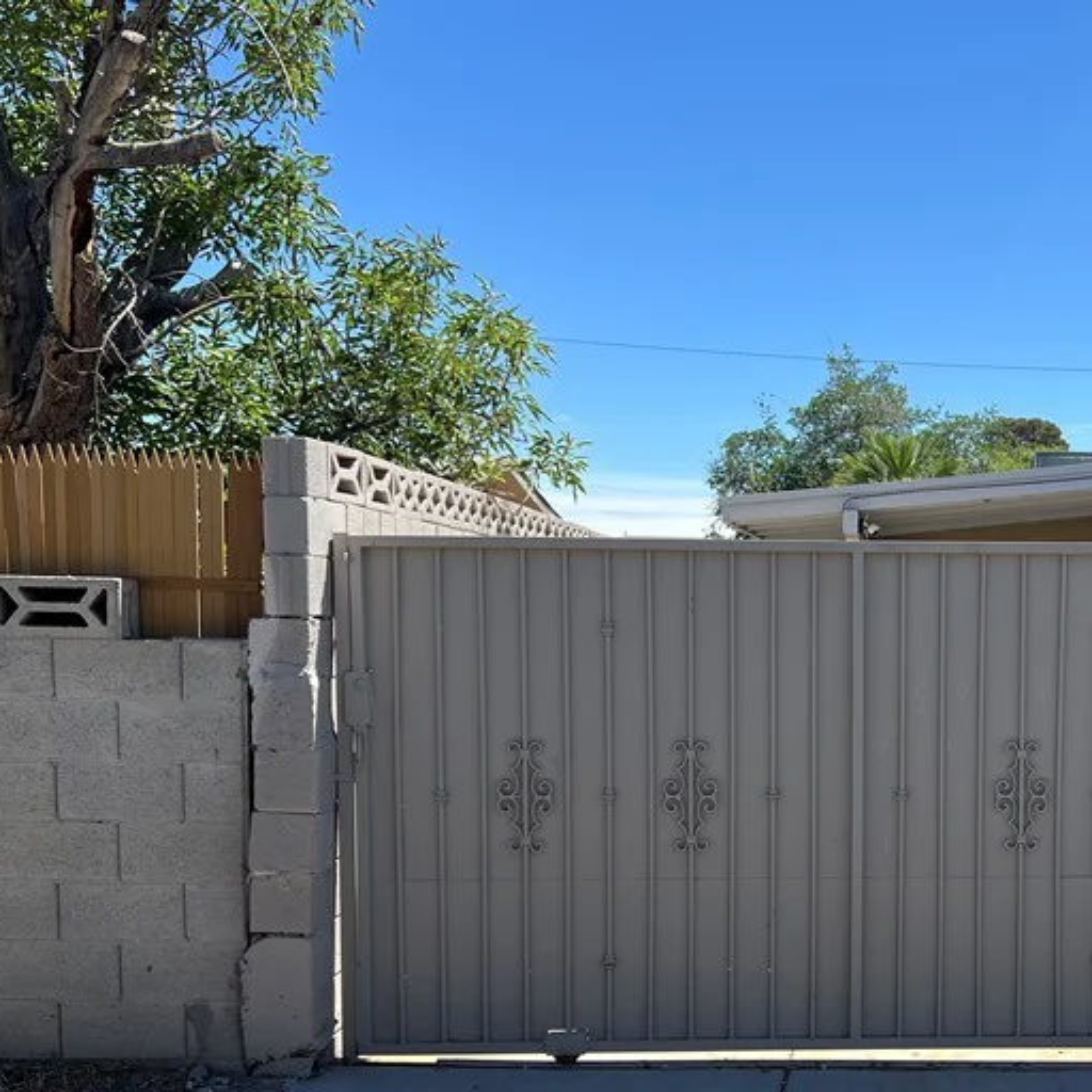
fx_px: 1642
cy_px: 734
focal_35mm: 46
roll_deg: -0.8
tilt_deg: -5.7
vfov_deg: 36.4
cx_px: 958
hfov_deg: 34.9
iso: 50
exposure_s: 1/3704
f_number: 1.5
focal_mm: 5.7
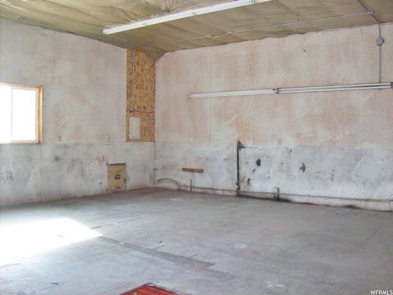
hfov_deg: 51.4
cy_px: 148
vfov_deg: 39.7
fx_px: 409
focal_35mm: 36
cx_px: 196
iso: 200
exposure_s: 1/64
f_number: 2.7
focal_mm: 6
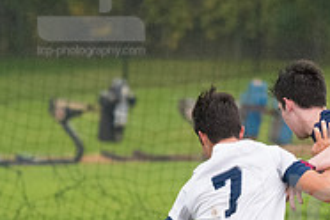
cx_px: 342
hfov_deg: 2.3
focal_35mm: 911
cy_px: 238
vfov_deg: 1.5
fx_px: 8350
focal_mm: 195
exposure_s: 1/2000
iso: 2500
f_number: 4.5
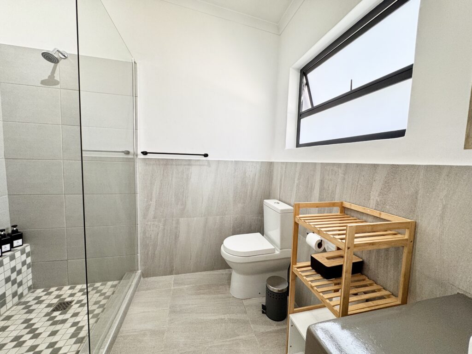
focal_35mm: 14
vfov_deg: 85.7
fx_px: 191
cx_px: 236
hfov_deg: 102.1
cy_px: 177
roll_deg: -0.9
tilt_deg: -5.0
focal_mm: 2.22
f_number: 2.2
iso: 80
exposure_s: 1/100
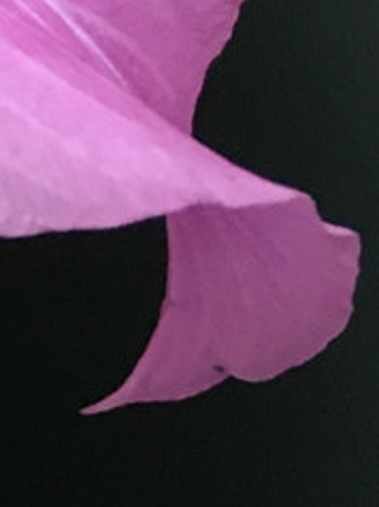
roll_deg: +0.1
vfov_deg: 9.7
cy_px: -349
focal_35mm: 195
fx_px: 2852
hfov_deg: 6.7
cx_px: -867
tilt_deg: -23.5
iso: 125
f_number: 2.2
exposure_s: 1/33
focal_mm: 4.15
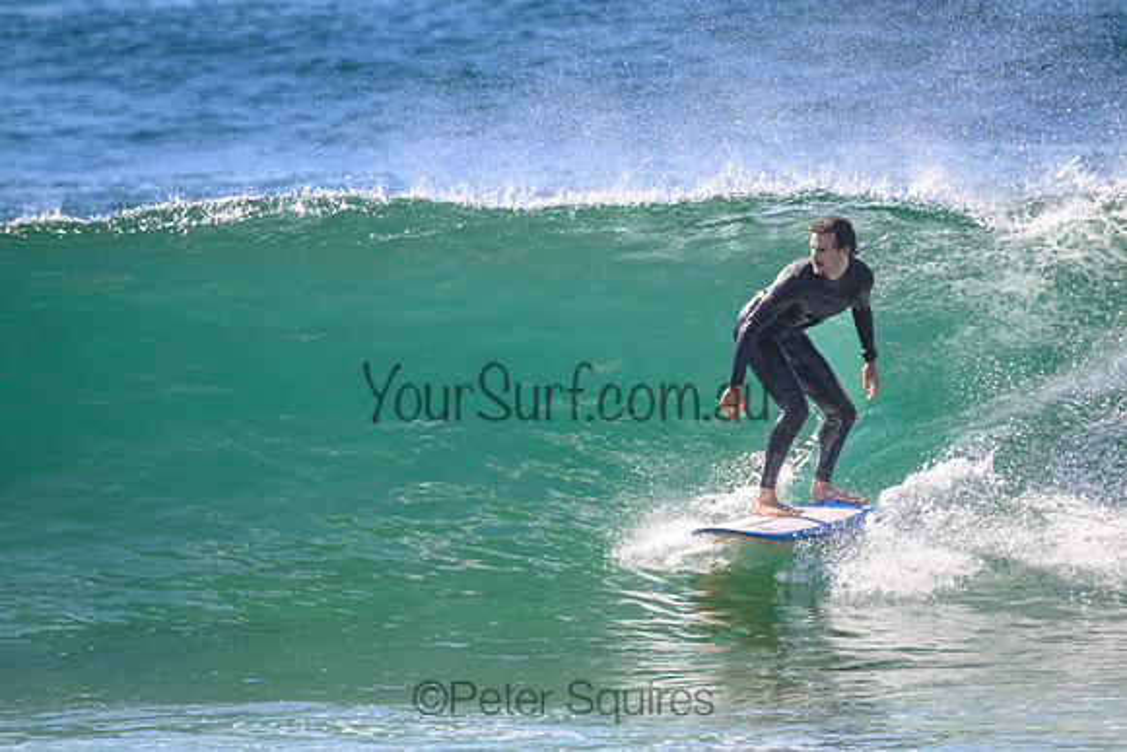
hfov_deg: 2.6
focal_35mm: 800
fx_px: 25049
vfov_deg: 1.7
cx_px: 564
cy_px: 376
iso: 1800
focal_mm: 800
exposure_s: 1/1600
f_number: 11
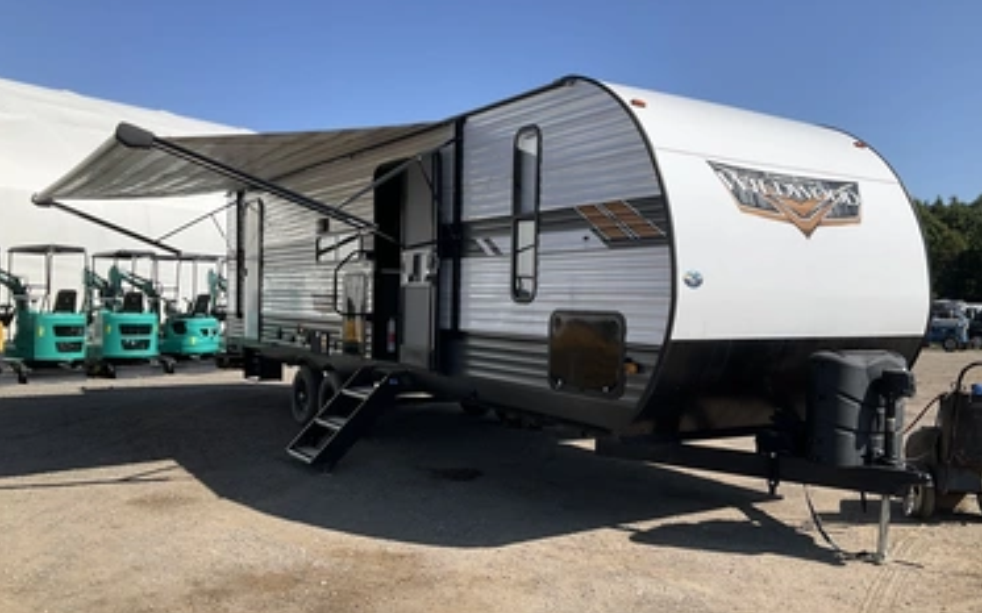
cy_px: 305
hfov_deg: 58.1
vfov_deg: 38.3
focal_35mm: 33
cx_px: 521
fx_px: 883
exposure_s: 1/2058
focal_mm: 3
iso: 25
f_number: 1.8
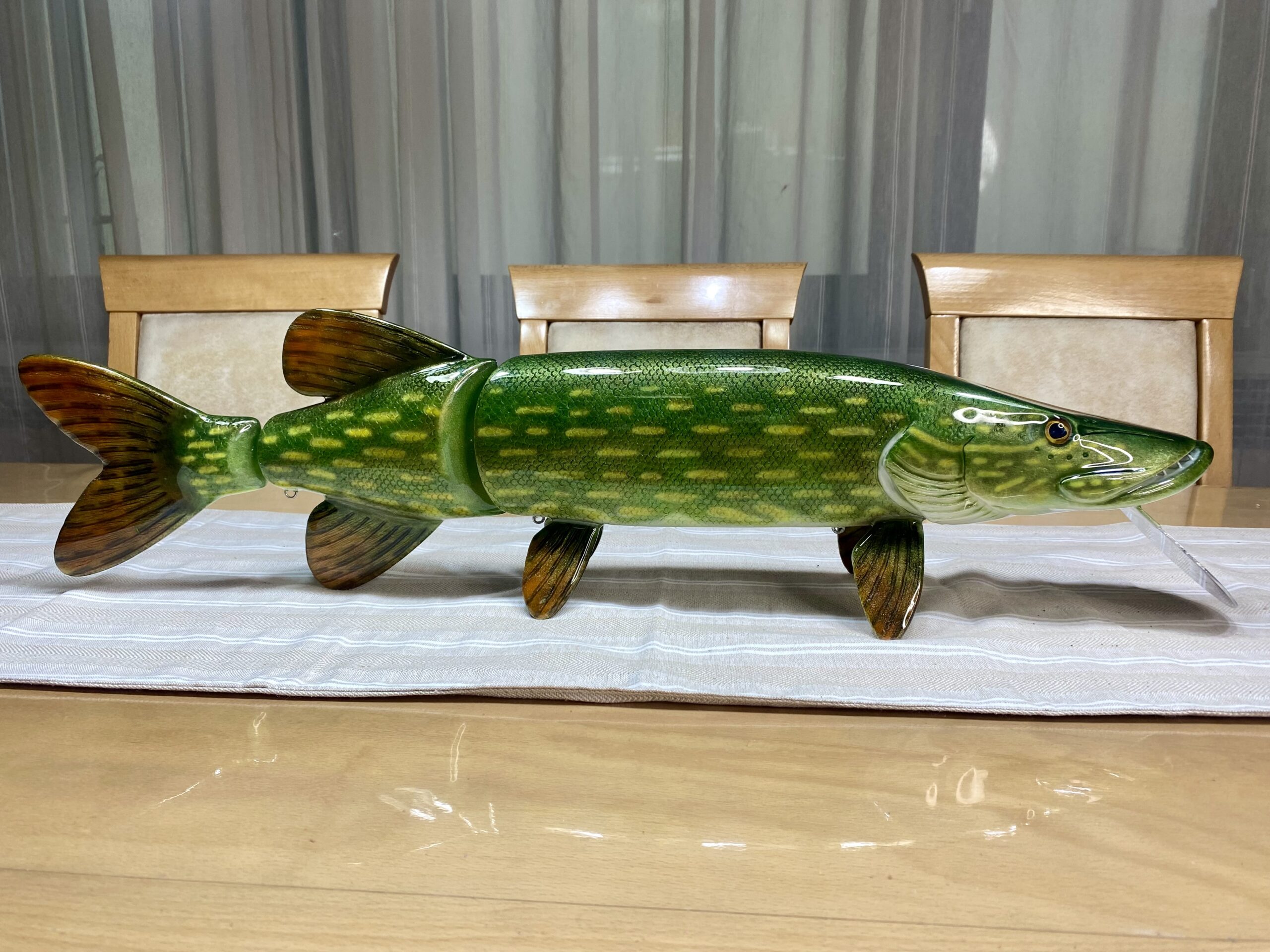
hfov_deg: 67.3
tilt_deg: -11.8
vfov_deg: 53.1
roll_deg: +0.1
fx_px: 954
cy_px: 476
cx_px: 635
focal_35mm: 26
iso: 50
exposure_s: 1/100
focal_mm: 4.25
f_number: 1.8
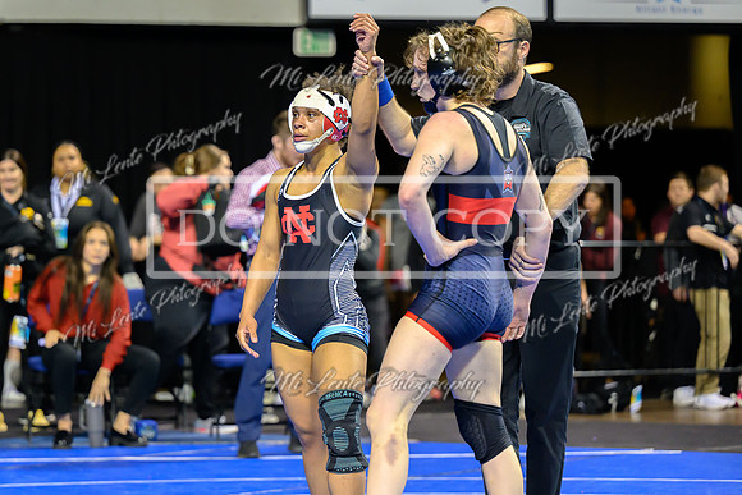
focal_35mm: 149
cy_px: 219
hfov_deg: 13.7
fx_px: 3076
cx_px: 261
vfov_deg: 9.2
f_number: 2.8
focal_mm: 115
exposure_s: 1/800
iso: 3200
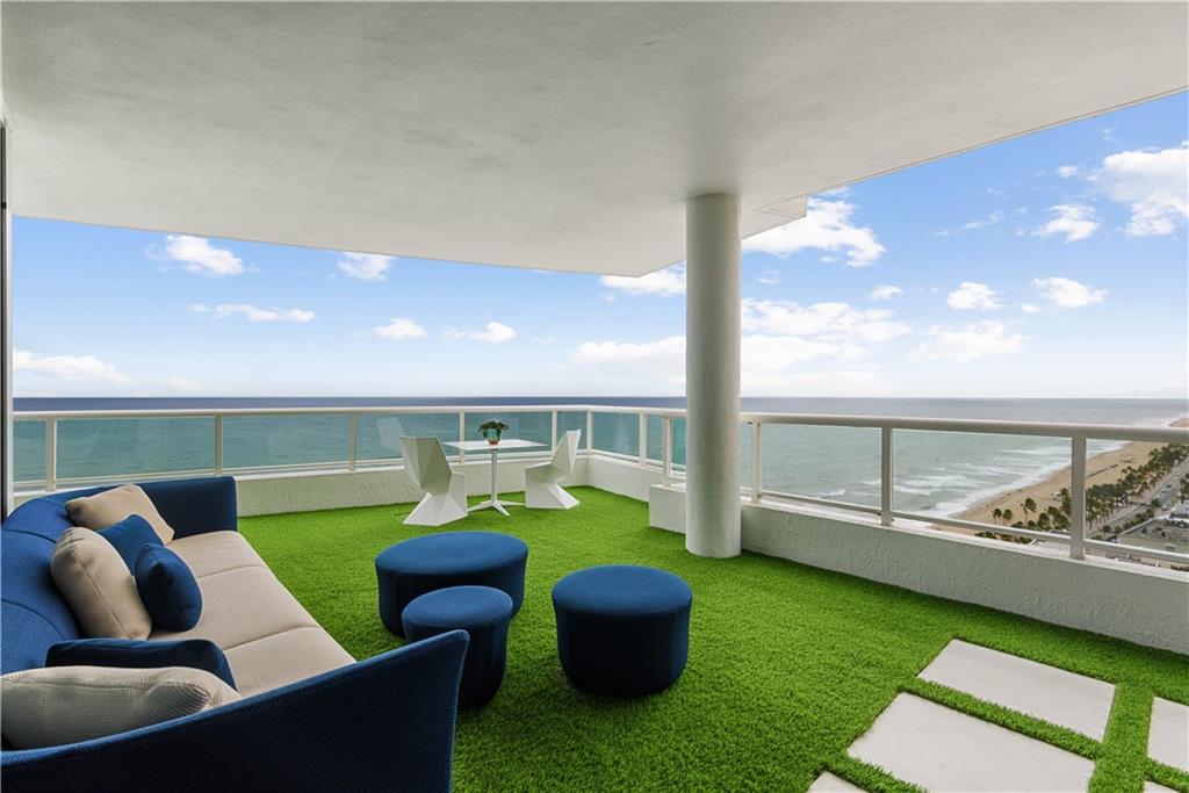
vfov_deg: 73.8
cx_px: 594
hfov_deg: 96.7
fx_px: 528
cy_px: 396
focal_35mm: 16
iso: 250
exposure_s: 1/400
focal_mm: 16
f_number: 8
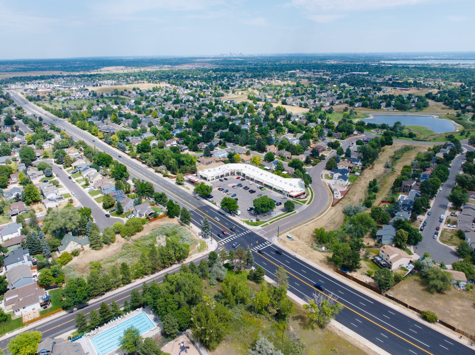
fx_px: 329
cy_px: 178
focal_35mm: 24
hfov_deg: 71.6
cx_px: 238
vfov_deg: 56.8
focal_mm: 12.29
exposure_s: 1/240
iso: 110
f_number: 8
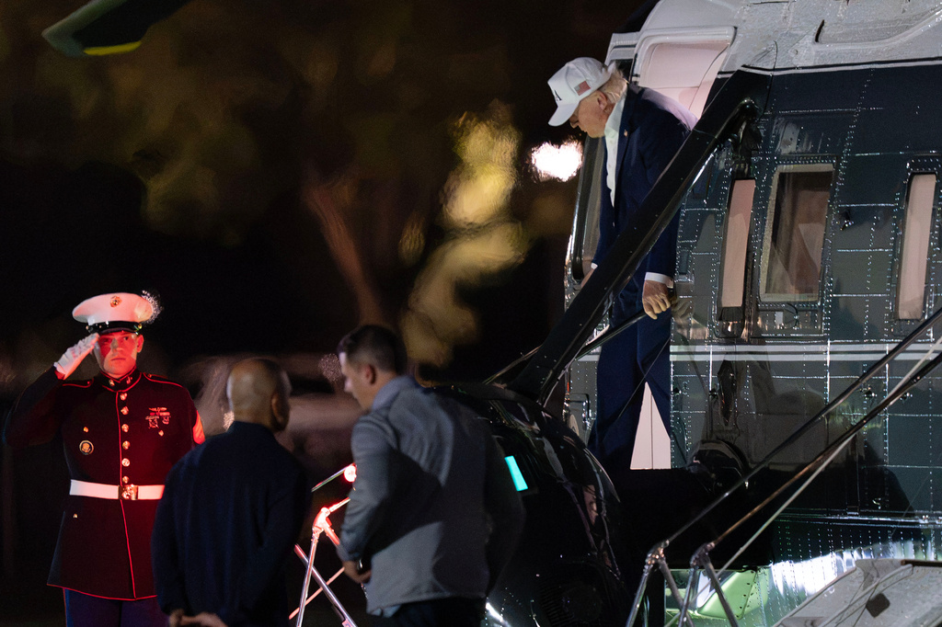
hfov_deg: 5.2
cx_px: 471
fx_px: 10463
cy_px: 314
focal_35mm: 400
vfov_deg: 3.4
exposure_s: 1/250
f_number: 3.2
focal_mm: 400
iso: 12800
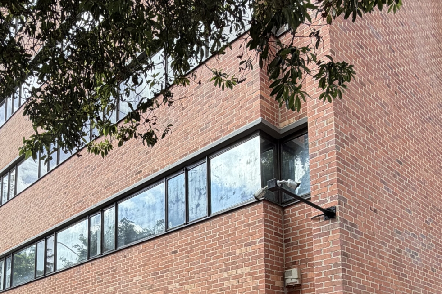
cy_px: 325
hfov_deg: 49.6
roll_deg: +0.0
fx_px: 467
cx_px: 141
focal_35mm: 38
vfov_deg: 31.1
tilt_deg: +7.5
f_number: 2.2
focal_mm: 2.22
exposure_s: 1/306
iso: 50
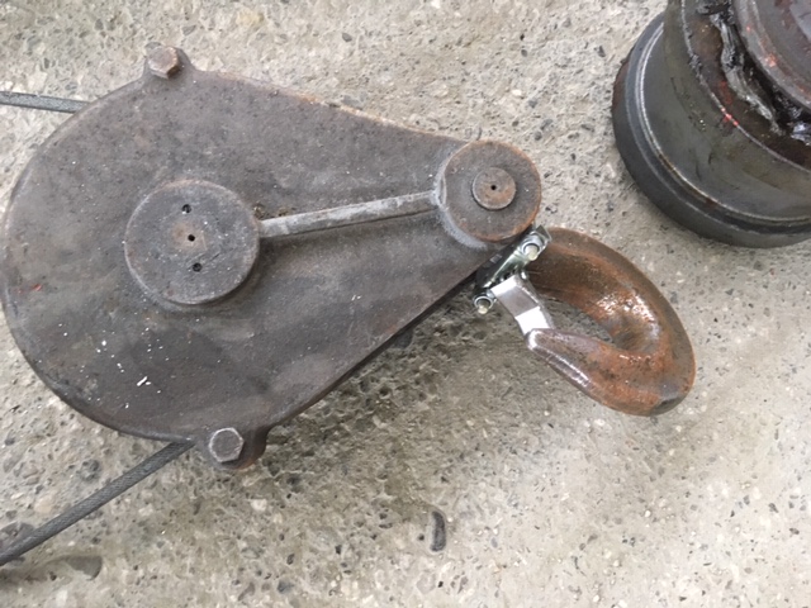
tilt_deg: -75.1
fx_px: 679
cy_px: 304
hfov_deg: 61.7
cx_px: 406
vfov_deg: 48.2
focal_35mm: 29
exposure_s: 1/20
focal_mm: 4.15
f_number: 2.2
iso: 200
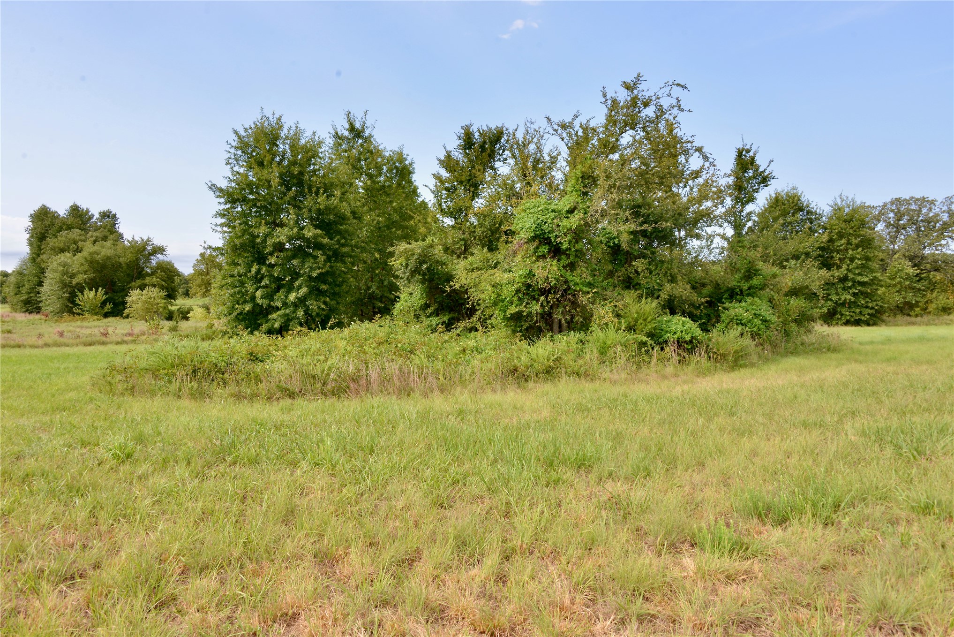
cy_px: 318
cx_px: 477
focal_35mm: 28
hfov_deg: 65.5
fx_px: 742
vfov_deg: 46.4
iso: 320
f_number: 11
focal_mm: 28
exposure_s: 1/200
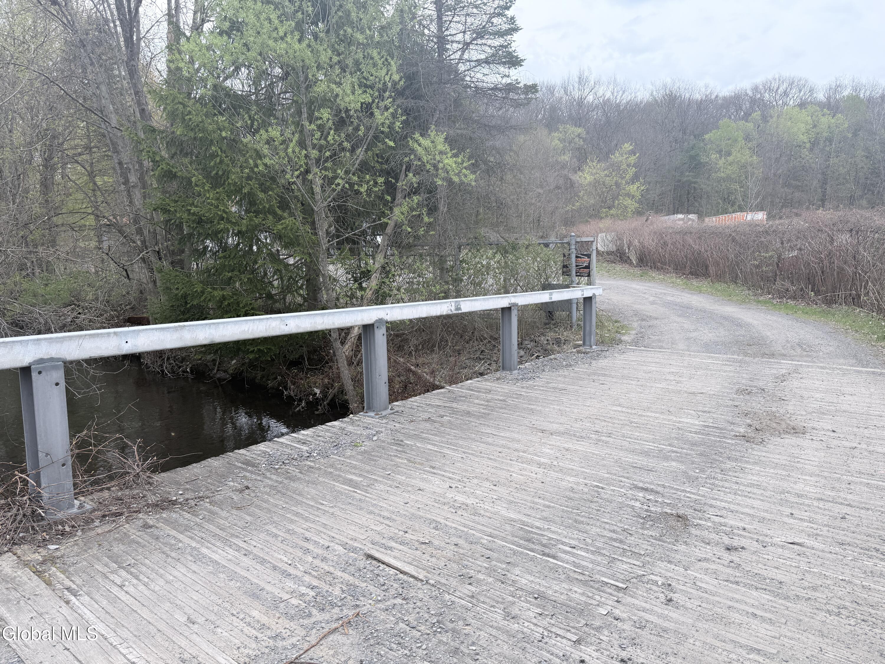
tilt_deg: -8.0
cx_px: 442
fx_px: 614
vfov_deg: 56.8
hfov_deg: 71.6
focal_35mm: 24
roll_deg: +1.5
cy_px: 332
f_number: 1.78
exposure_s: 1/788
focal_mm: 6.76
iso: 80
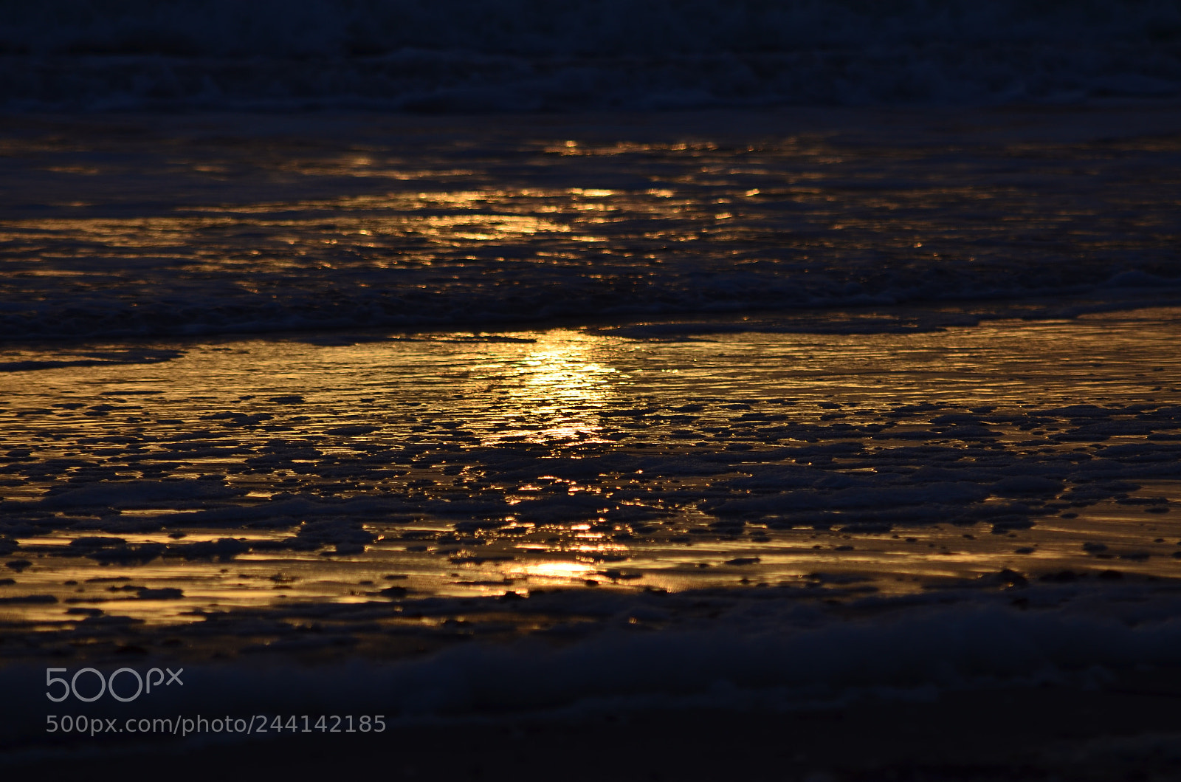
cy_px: 391
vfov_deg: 3.0
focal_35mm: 450
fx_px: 14729
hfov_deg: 4.6
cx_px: 590
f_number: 8
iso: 160
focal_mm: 300
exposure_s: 1/1000
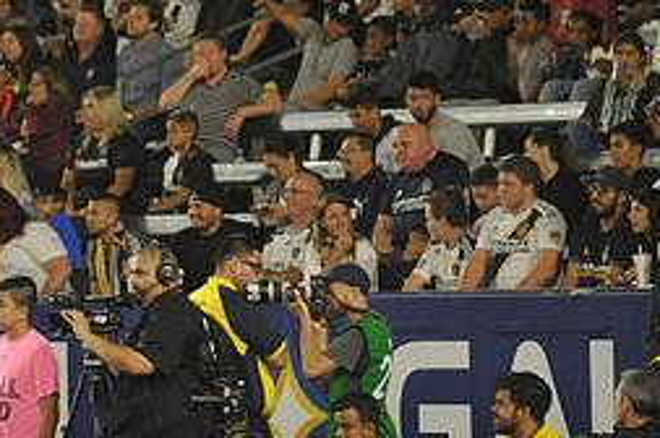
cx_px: 125
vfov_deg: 4.0
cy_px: 169
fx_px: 6299
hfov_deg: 6.0
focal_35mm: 344
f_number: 3.2
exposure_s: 1/1250
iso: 3200
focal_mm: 150
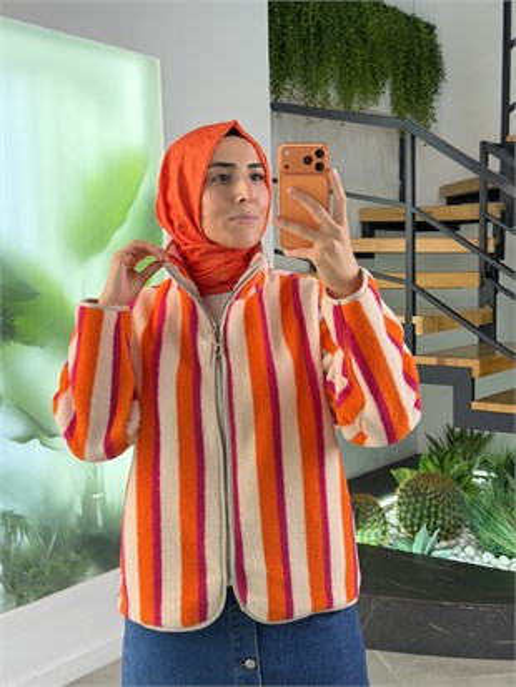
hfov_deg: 30.3
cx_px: 258
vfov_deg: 39.6
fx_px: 954
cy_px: 344
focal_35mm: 48
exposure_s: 1/215
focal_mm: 6.76
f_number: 1.78
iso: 160
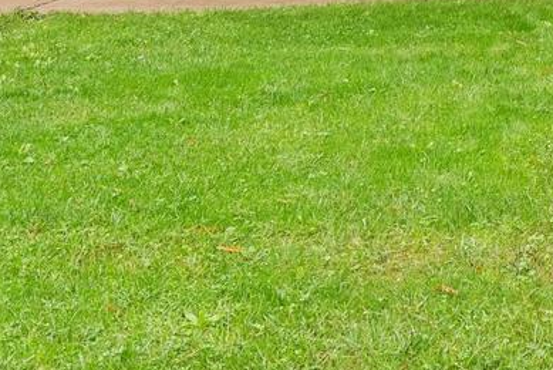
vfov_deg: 17.0
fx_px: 1155
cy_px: -120
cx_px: 499
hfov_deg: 26.1
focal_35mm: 75
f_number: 9
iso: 250
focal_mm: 20.3
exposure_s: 1/50
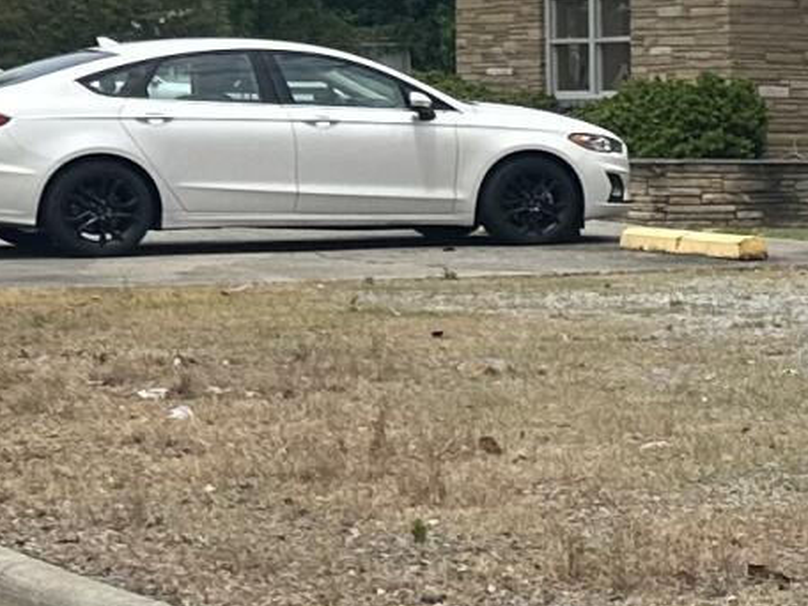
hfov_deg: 10.7
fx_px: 3688
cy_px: 287
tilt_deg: -1.3
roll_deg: -1.5
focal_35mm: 158
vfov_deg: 9.4
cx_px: 1938
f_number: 1.78
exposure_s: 1/6623
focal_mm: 6.86
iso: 80
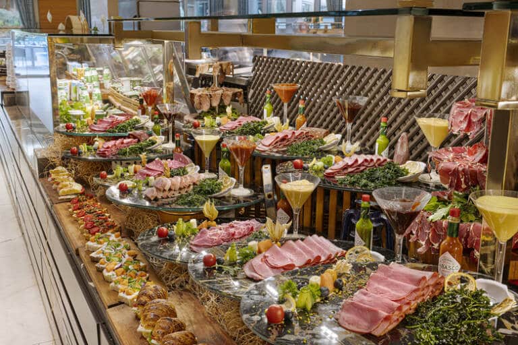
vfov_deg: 33.4
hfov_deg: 48.5
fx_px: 576
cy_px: 172
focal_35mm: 40
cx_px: 259
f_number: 8
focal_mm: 27
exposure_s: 1/13
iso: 250
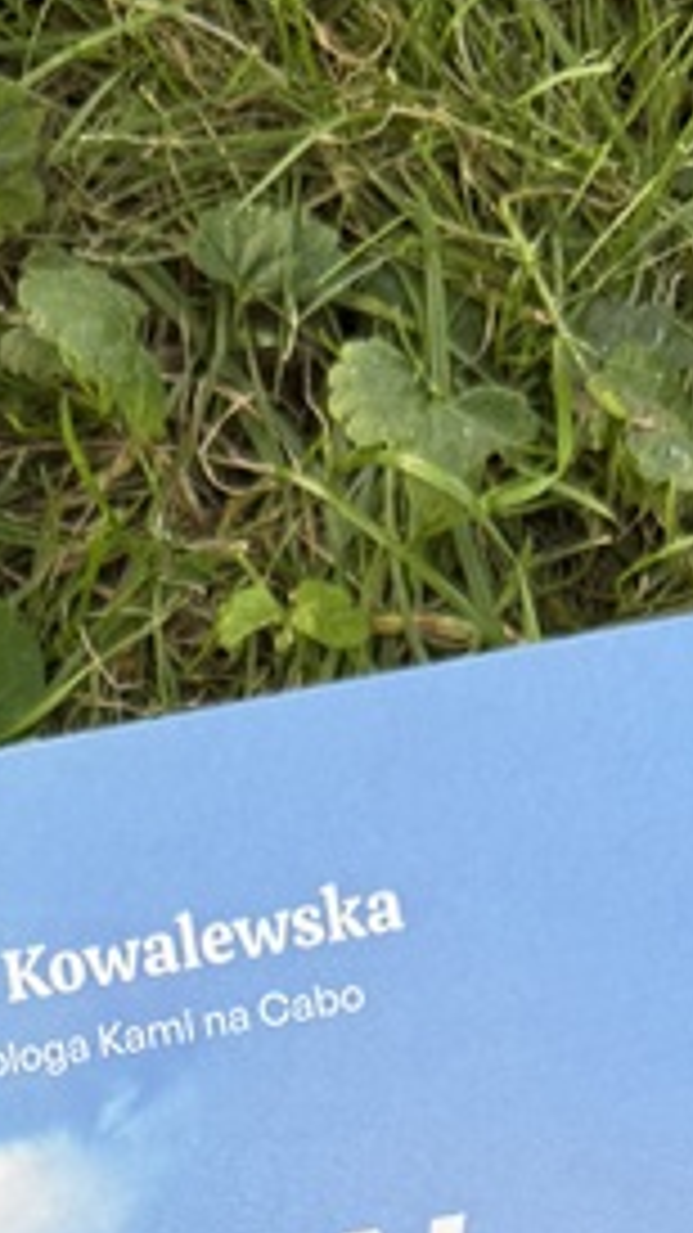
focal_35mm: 89
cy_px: 1762
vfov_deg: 20.9
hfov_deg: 13.6
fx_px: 2909
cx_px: 279
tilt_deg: -84.5
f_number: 1.78
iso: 80
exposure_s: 1/308
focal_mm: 6.76
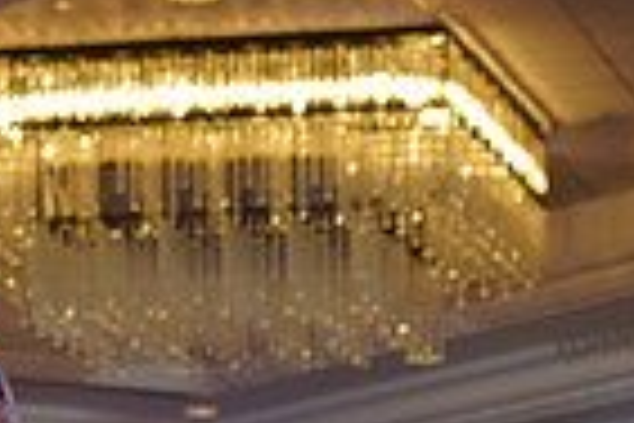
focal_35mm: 333
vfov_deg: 4.1
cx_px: -274
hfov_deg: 6.1
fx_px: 5864
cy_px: 623
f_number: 4.5
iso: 1600
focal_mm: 81
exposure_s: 1/160
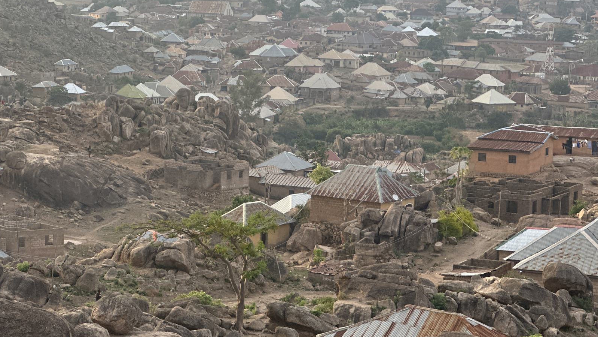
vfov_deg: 11.5
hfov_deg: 20.3
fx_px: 1665
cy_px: 128
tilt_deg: -5.6
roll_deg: -1.0
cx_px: 234
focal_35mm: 105
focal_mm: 9
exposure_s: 1/99
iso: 50
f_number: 2.8
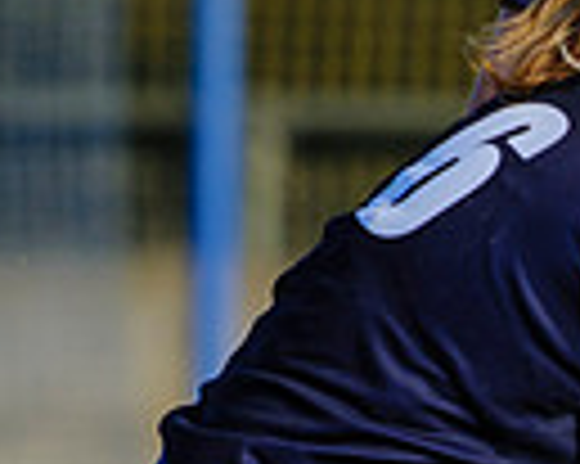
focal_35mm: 2339
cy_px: 774
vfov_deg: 0.7
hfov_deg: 0.8
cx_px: 1223
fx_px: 40120
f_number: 6.7
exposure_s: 1/2000
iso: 720
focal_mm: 500
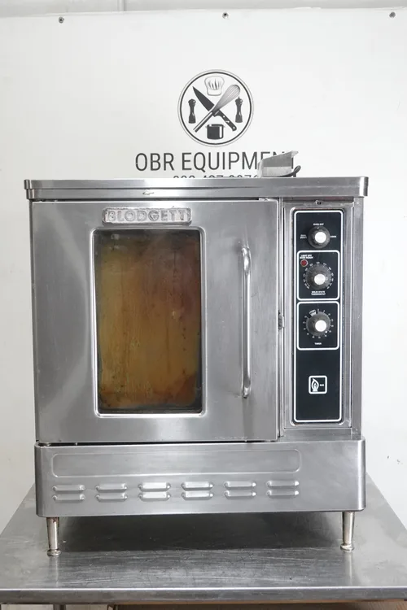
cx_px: 204
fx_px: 780
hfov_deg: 29.2
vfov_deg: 42.7
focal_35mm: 46
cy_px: 305
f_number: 4
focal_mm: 16.86
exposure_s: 1/50
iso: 1000
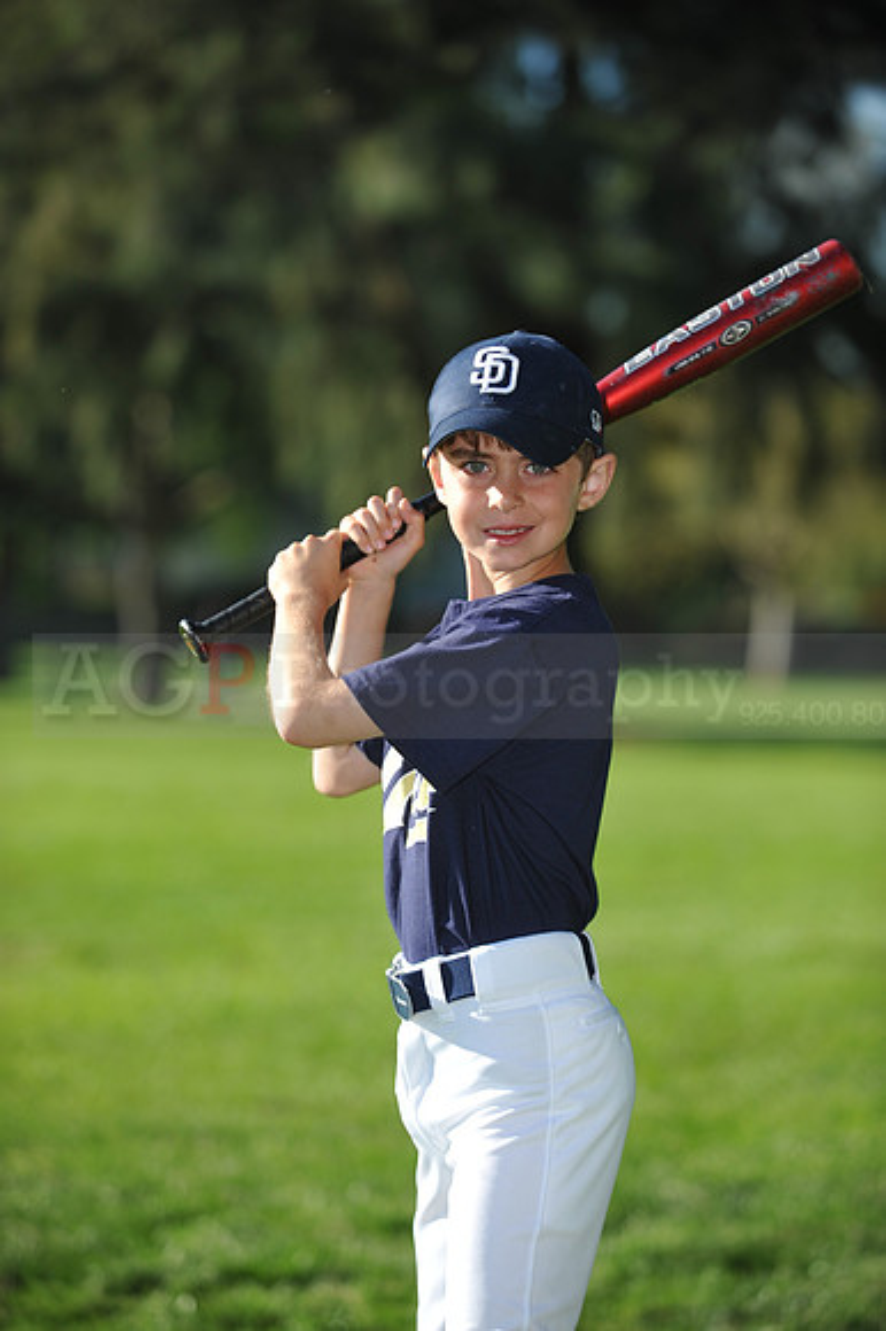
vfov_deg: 15.2
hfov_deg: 10.1
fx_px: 4989
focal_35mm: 135
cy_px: 666
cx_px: 443
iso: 200
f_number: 4
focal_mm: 135
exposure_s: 1/1250
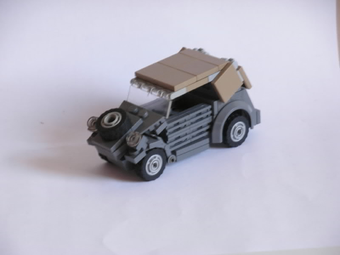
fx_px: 1601
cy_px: 128
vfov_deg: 9.1
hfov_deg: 12.1
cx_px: 170
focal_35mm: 163
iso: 200
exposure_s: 1/6.3
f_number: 4.8
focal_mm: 27
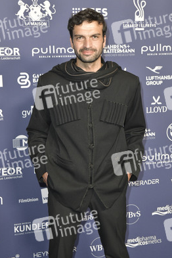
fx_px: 408
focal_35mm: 57
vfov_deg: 35.1
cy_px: 127
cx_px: 85
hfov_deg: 23.8
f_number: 6.3
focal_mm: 56
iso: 2000
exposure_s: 1/200
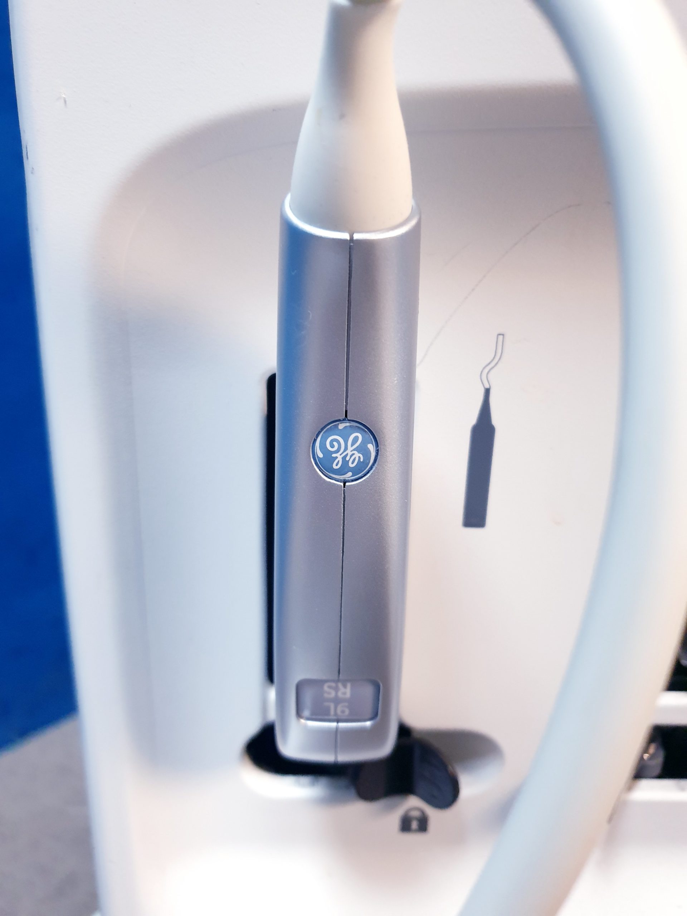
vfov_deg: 67.3
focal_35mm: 26
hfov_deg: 53.1
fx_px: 688
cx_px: 344
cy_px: 458
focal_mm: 4.3
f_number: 1.5
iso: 250
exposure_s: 1/50
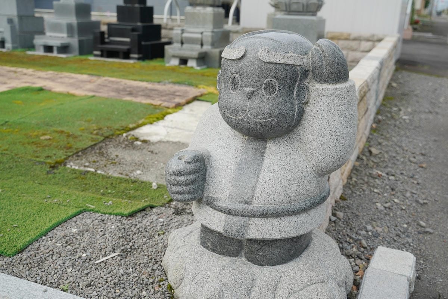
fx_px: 473
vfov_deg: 35.1
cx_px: 224
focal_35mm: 38
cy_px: 150
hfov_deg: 50.7
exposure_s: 1/160
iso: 100
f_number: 4
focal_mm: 38
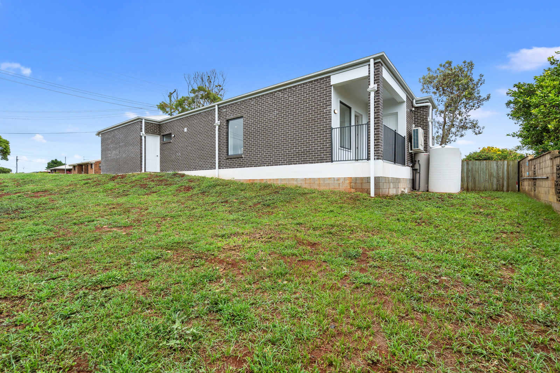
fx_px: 249
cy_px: 186
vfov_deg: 73.8
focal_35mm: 16
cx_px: 280
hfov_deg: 96.7
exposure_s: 1/400
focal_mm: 16
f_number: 8
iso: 200
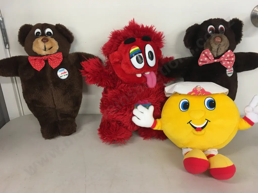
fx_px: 216
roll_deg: -0.1
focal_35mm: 29
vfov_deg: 48.2
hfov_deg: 61.7
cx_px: 129
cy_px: 96
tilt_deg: -23.0
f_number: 2.2
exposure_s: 1/17
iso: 32
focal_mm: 4.15
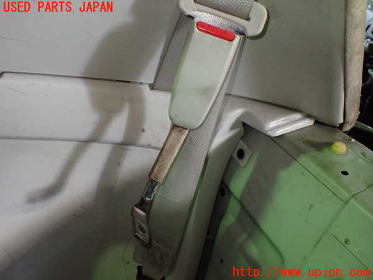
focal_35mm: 30
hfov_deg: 60.0
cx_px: 186
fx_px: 323
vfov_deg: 46.8
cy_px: 140
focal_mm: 5.4
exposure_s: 1/125
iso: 640
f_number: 2.3
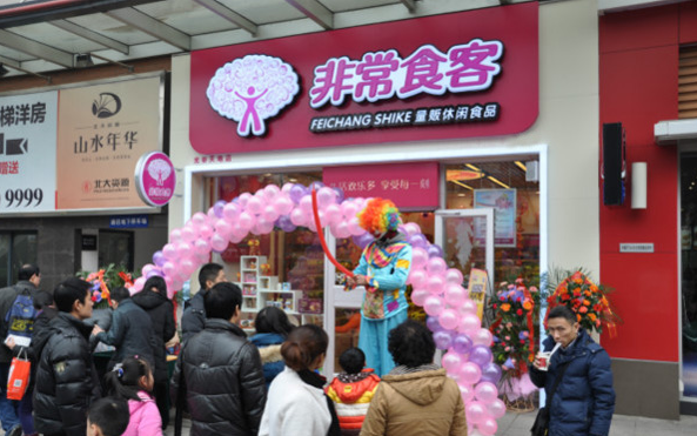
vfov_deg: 37.3
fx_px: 646
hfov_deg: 56.7
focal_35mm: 34
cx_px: 349
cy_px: 233
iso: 200
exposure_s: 1/125
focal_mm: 22
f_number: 5.6
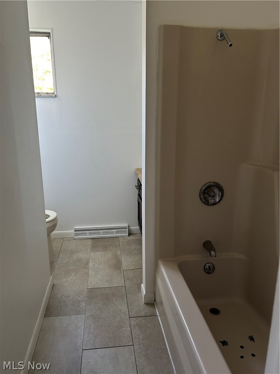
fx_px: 280
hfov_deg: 53.1
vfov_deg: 67.3
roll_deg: -0.7
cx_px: 140
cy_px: 187
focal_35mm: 26
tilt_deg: -15.3
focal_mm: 5.7
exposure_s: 1/60
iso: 200
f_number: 1.5
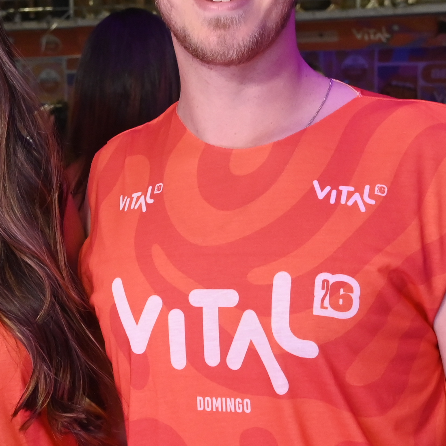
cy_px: 269
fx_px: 1224
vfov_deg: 20.6
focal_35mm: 84
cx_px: 138
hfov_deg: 20.6
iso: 2500
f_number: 5.6
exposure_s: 1/160
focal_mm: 24
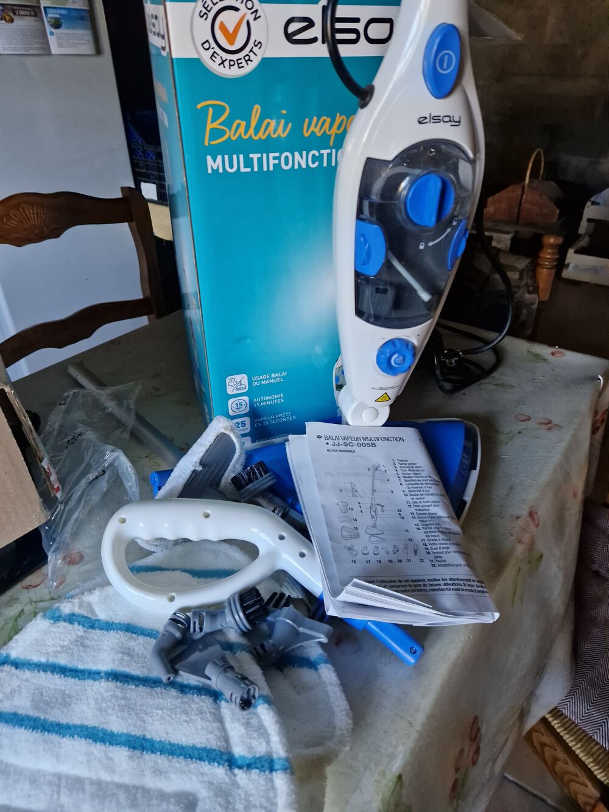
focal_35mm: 23
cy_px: 406
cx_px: 304
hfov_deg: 58.9
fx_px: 539
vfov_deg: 73.9
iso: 400
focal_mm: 5.4
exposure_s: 1/100
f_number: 1.8
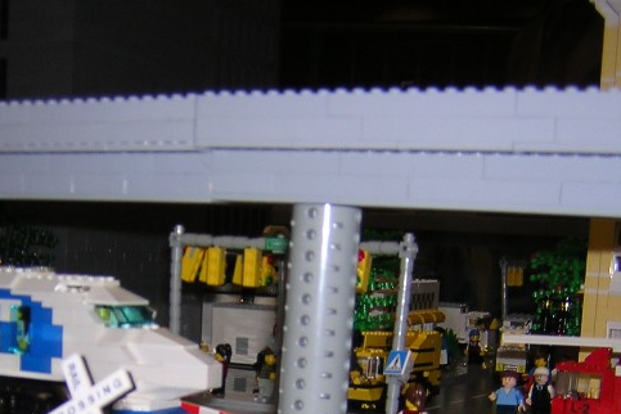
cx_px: 212
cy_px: 383
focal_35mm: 62
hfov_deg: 32.1
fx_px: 1069
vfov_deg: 21.4
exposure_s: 1/60.1
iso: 100
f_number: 2.6
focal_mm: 4.7
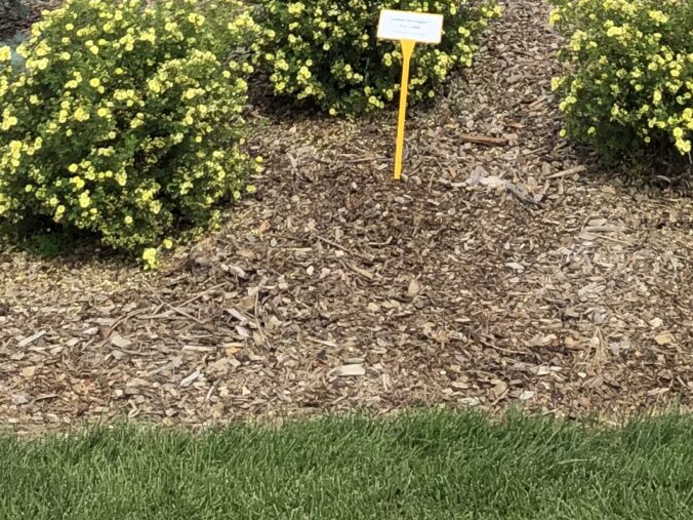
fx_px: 2122
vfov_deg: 12.7
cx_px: 427
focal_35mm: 106
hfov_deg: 18.5
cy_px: -429
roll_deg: -0.1
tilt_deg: +5.3
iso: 20
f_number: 1.8
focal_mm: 3.99
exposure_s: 1/2315
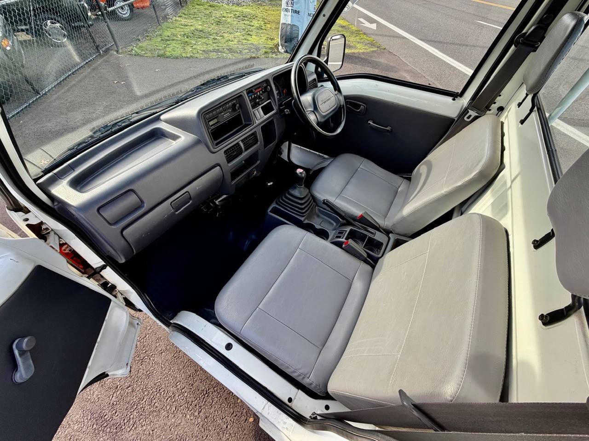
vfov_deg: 85.7
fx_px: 238
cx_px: 294
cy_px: 220
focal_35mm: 14
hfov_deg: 102.1
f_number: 2.2
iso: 40
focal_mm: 2.22
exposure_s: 1/157
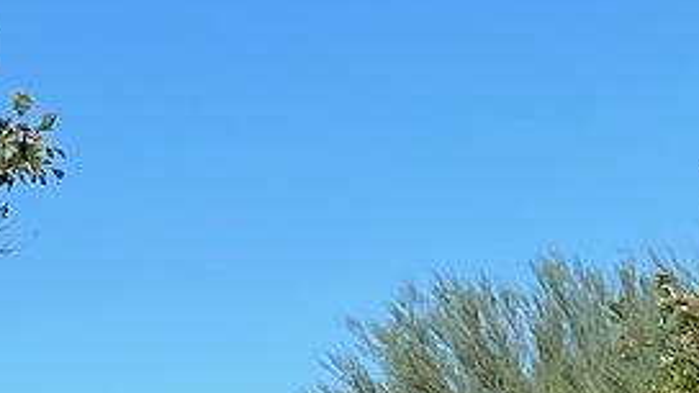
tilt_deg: +11.2
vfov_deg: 5.8
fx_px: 3892
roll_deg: -0.5
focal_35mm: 210
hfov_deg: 9.9
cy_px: -59
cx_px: -370
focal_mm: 4.25
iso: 32
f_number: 1.8
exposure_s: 1/2967
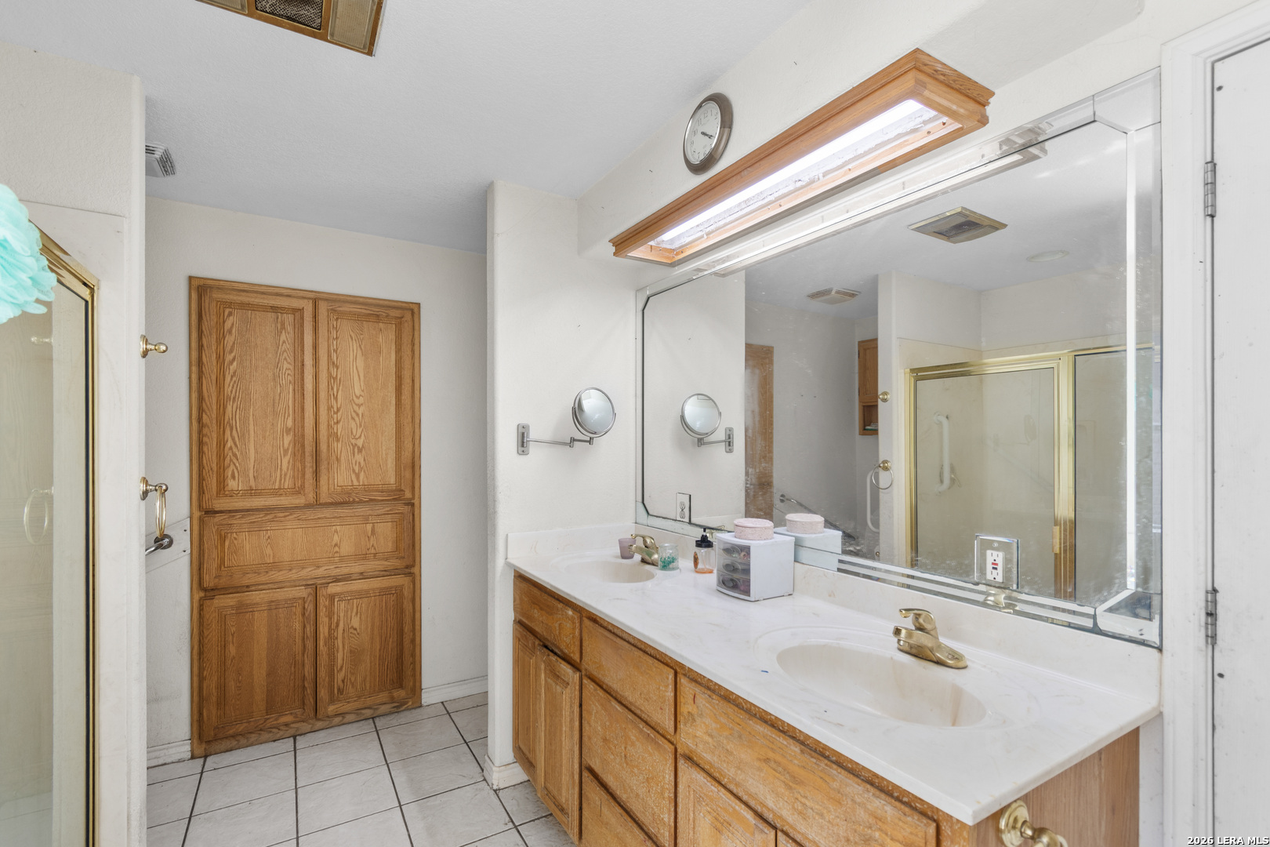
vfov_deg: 77.3
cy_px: 424
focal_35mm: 15
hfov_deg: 100.4
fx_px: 529
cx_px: 635
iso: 100
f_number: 5
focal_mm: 10
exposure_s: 1/125
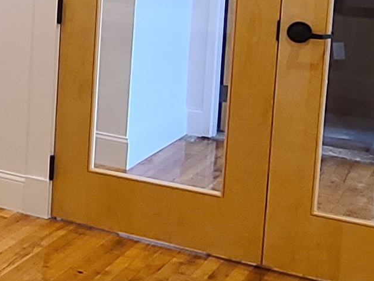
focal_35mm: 83
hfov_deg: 18.5
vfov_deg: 17.4
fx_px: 897
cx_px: -296
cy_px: -1
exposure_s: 1/59
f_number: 2.2
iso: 400
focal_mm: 2.2
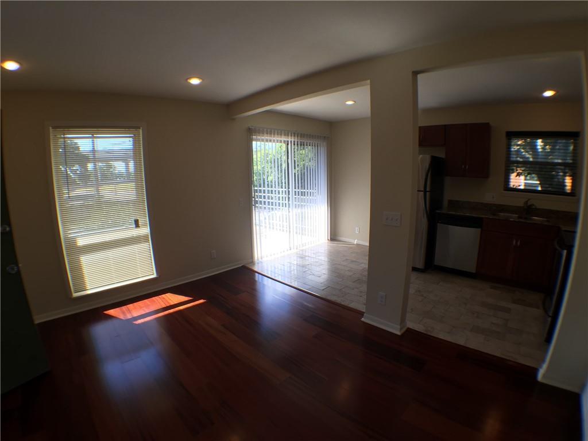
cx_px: 294
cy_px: 220
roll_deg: -0.3
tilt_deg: -9.4
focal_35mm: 29
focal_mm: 4.15
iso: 32
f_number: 2.2
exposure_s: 1/120
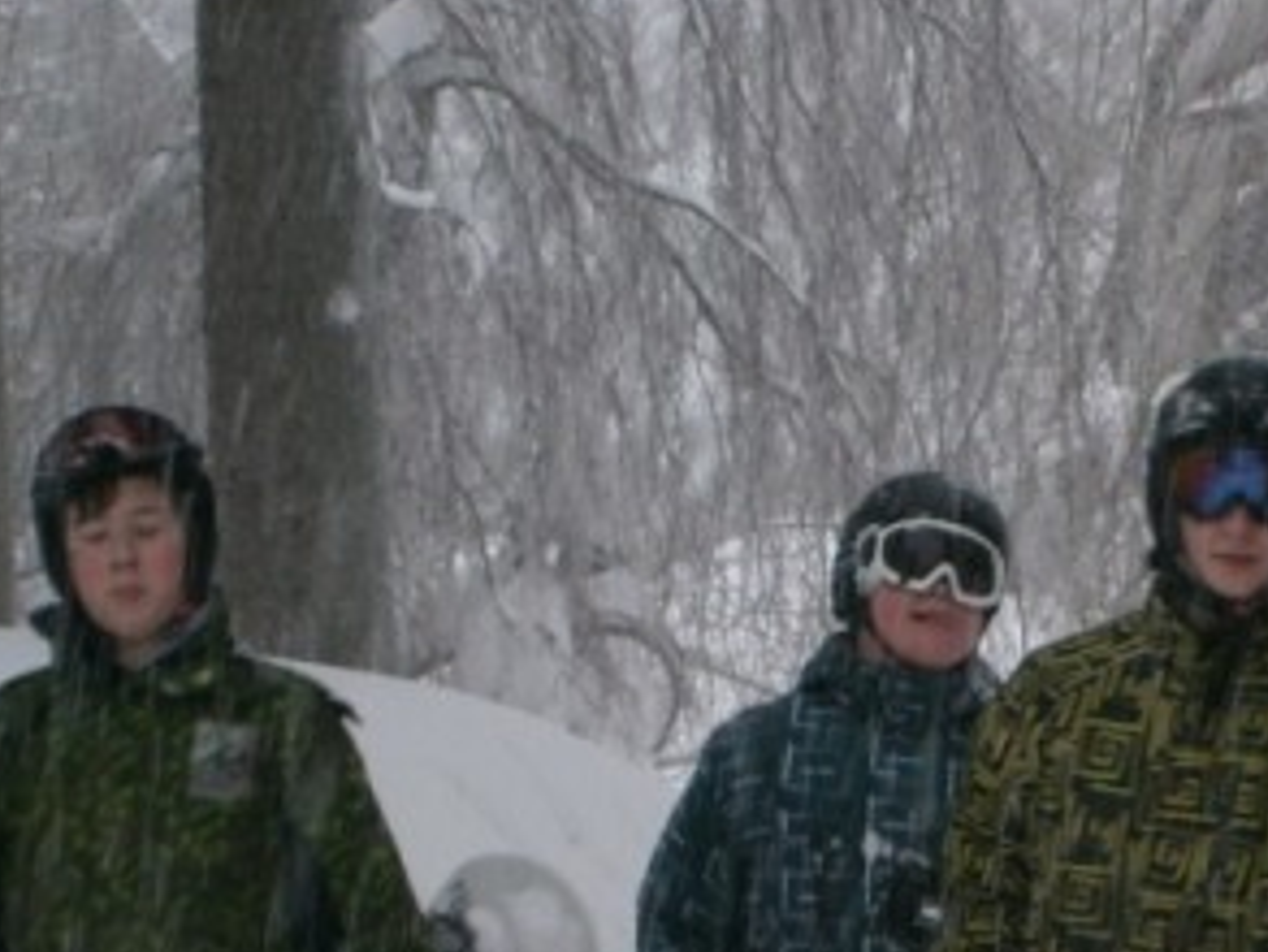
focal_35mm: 276
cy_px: 1173
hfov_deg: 7.1
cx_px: 1454
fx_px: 10114
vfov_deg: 5.4
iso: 80
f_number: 5.4
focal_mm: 17.8
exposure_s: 1/80
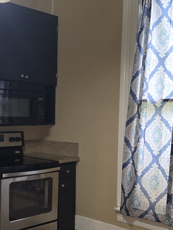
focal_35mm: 55
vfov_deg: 34.7
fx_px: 366
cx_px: 38
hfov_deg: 26.1
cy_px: 148
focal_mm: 5.4
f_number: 1.8
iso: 100
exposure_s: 1/24
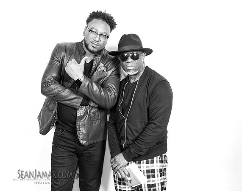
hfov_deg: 37.3
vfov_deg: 29.9
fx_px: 357
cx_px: 143
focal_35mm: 50
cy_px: 96
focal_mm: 45
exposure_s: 1/200
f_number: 4
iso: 500
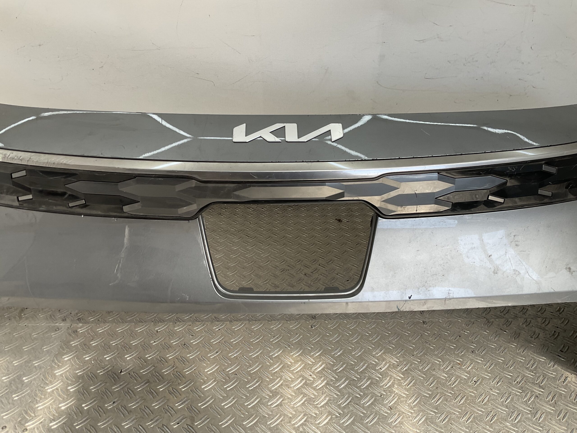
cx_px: 288
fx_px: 483
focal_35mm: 29
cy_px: 216
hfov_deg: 61.7
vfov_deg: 48.2
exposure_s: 1/362
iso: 16
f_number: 1.8
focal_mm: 3
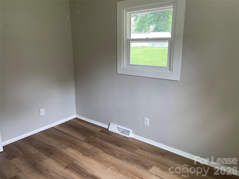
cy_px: 90
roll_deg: +0.7
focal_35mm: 25
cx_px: 120
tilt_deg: -14.8
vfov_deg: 54.9
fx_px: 173
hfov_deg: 69.4
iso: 80
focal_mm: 5.1
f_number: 1.6
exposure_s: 1/120
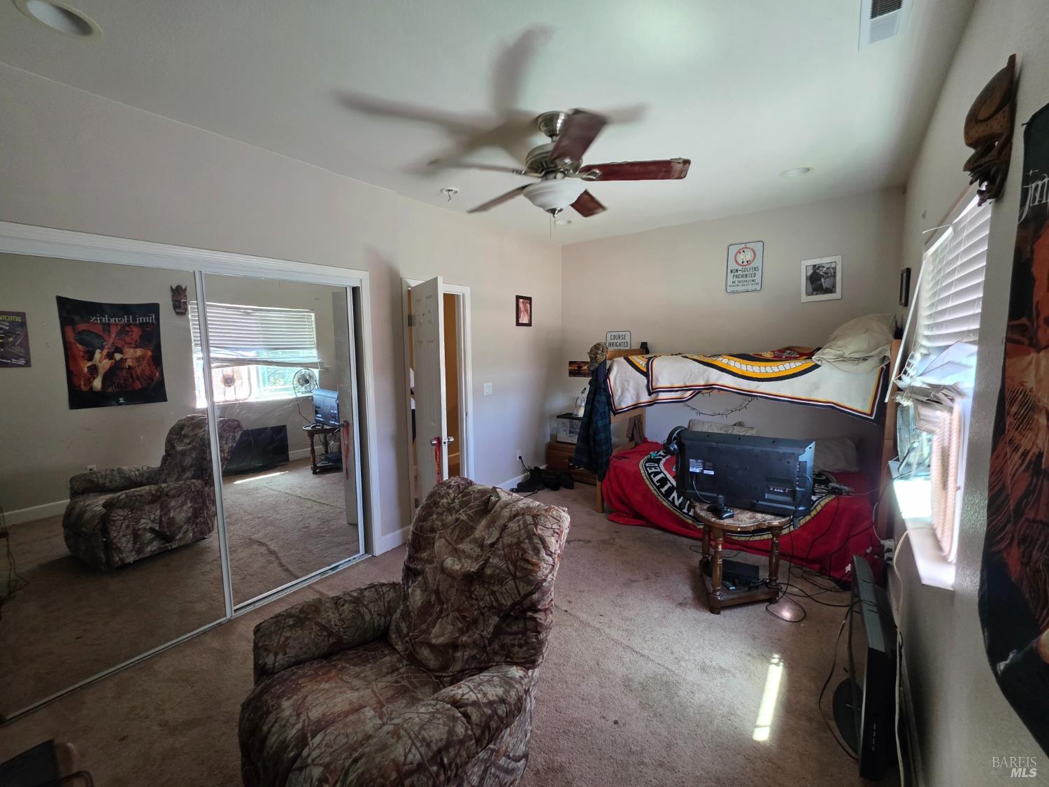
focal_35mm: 13
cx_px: 524
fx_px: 394
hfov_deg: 106.2
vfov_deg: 89.9
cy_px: 394
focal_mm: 2.2
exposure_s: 1/78
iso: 320
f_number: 1.9
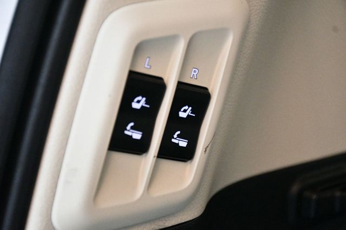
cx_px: 173
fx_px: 865
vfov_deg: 15.2
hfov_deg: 22.6
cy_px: 115
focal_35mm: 90
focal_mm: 60
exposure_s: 1/60
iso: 6400
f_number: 5
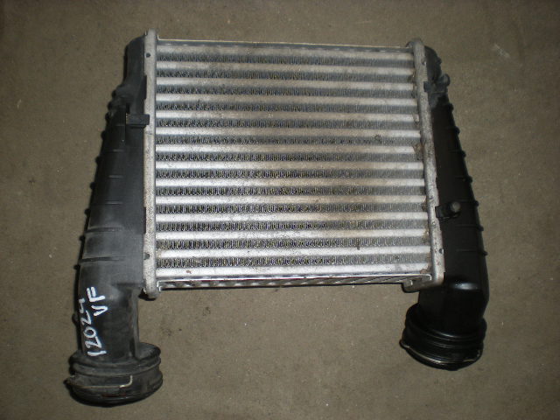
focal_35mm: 38
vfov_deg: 37.7
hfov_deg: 49.0
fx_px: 615
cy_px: 210
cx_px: 280
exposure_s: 1/60
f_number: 3.1
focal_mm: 6.3
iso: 81
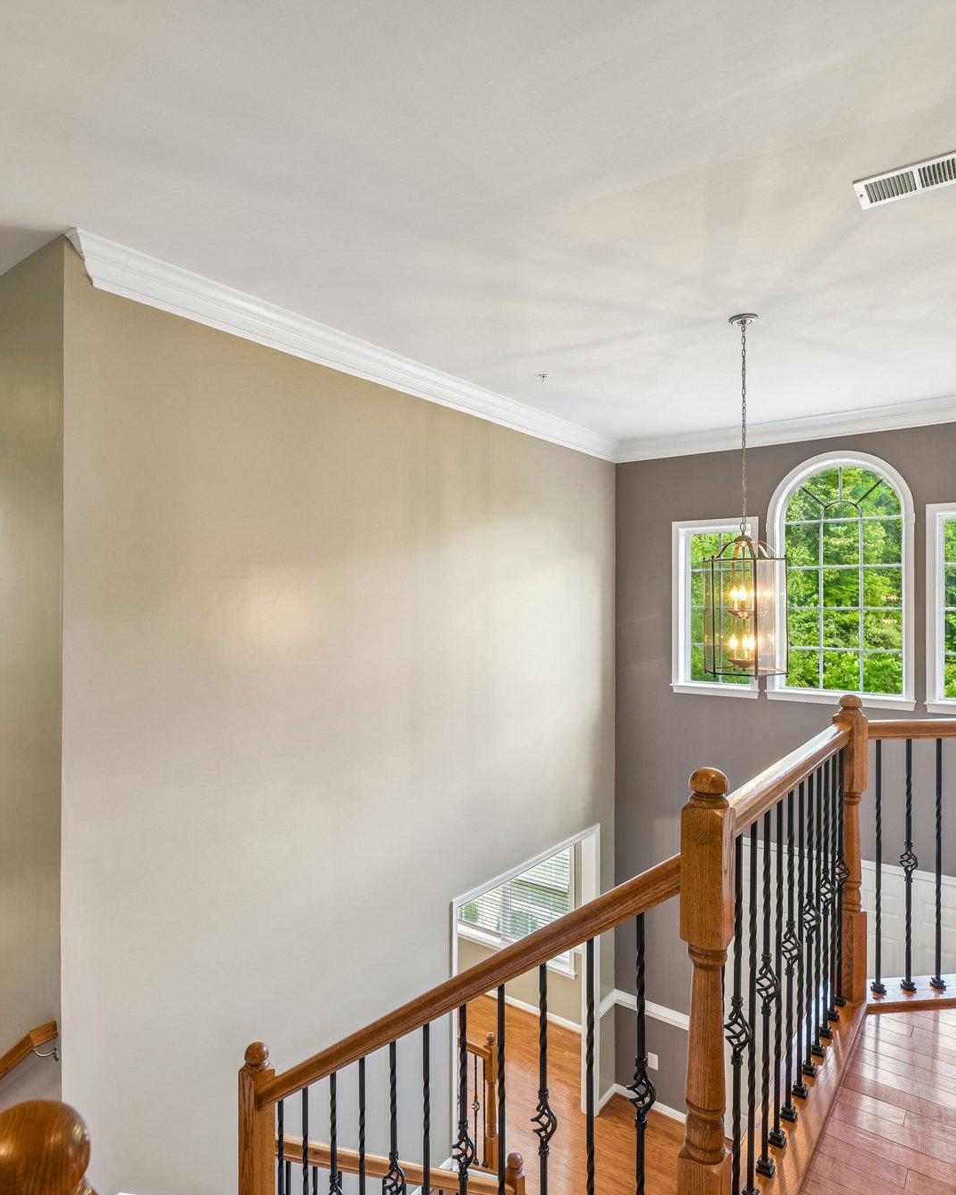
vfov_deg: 80.4
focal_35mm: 20
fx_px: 707
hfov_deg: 68.0
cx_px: 442
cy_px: 599
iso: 400
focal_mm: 14
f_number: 8
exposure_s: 1/8
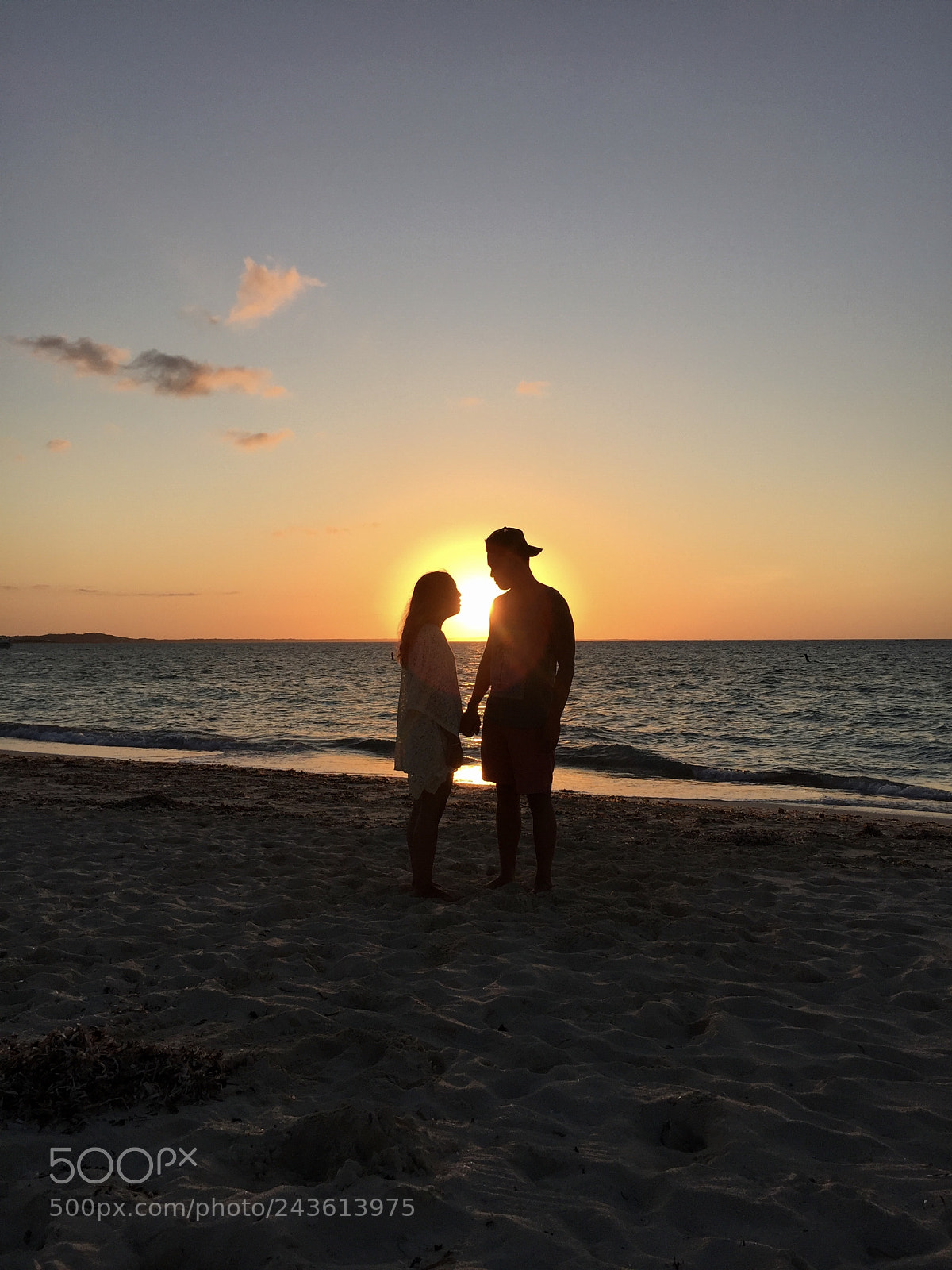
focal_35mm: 29
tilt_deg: +2.0
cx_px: 476
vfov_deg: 61.7
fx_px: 1063
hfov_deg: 48.2
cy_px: 635
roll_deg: +0.9
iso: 32
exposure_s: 1/1319
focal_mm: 4.15
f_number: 2.2
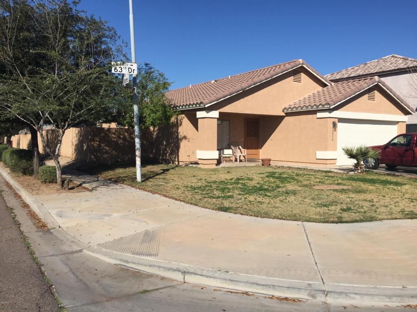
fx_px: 349
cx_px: 208
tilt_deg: -1.9
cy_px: 156
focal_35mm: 29
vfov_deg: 48.2
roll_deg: +0.4
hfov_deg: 61.7
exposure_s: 1/2639
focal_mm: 4.15
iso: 32
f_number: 2.2
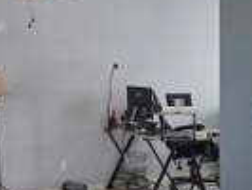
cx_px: 99
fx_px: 605
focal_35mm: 83
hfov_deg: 23.5
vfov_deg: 17.7
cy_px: 133
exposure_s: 1/180
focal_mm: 6.3
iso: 200
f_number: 1.7
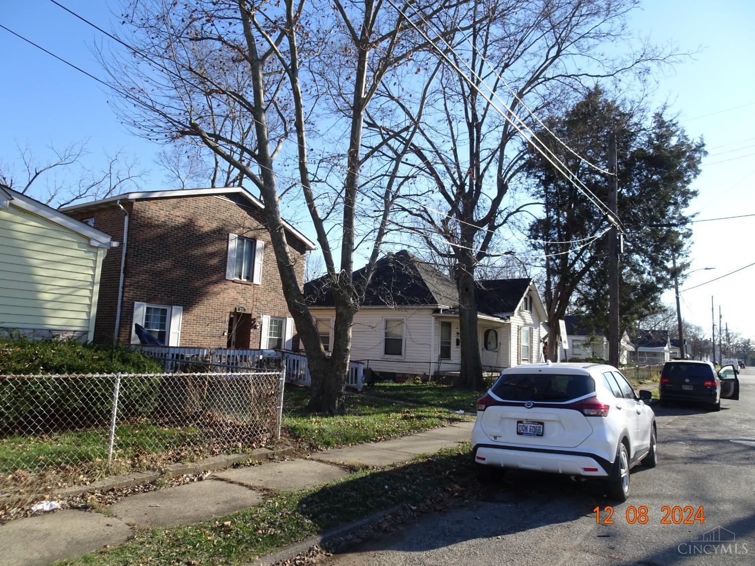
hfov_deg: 71.6
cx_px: 378
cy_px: 283
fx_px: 523
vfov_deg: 56.8
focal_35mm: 24
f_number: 3.5
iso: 80
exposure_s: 1/500
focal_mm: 4.1
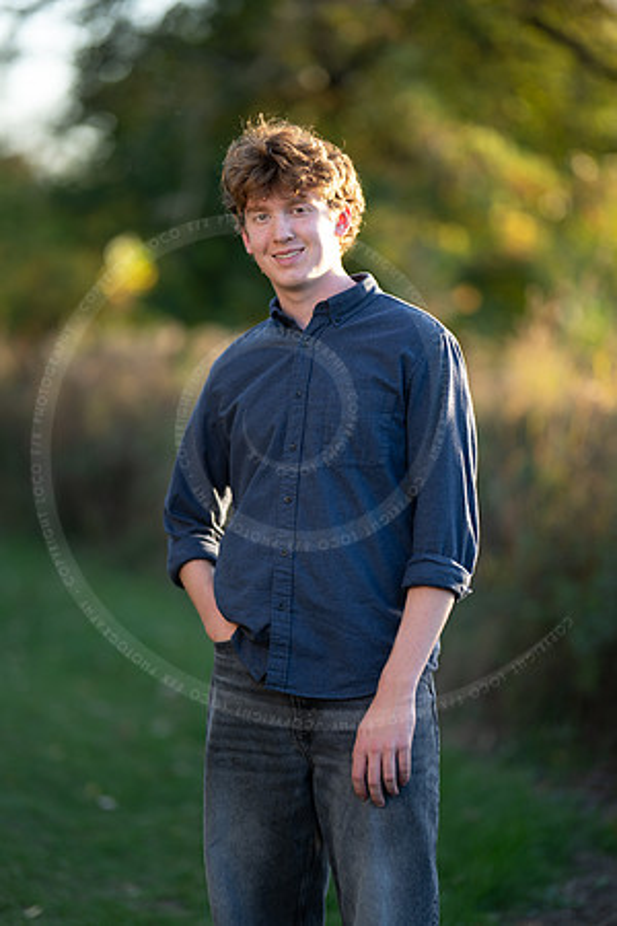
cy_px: 463
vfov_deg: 23.9
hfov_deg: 16.1
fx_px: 2185
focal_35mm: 85
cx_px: 308
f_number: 1.3
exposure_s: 1/800
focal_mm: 85
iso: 125
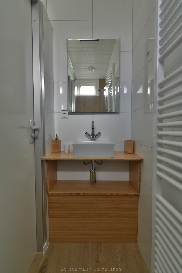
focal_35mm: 15
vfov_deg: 100.4
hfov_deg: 77.3
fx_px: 114
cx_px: 91
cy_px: 136
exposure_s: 3
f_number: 11
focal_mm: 10
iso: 100
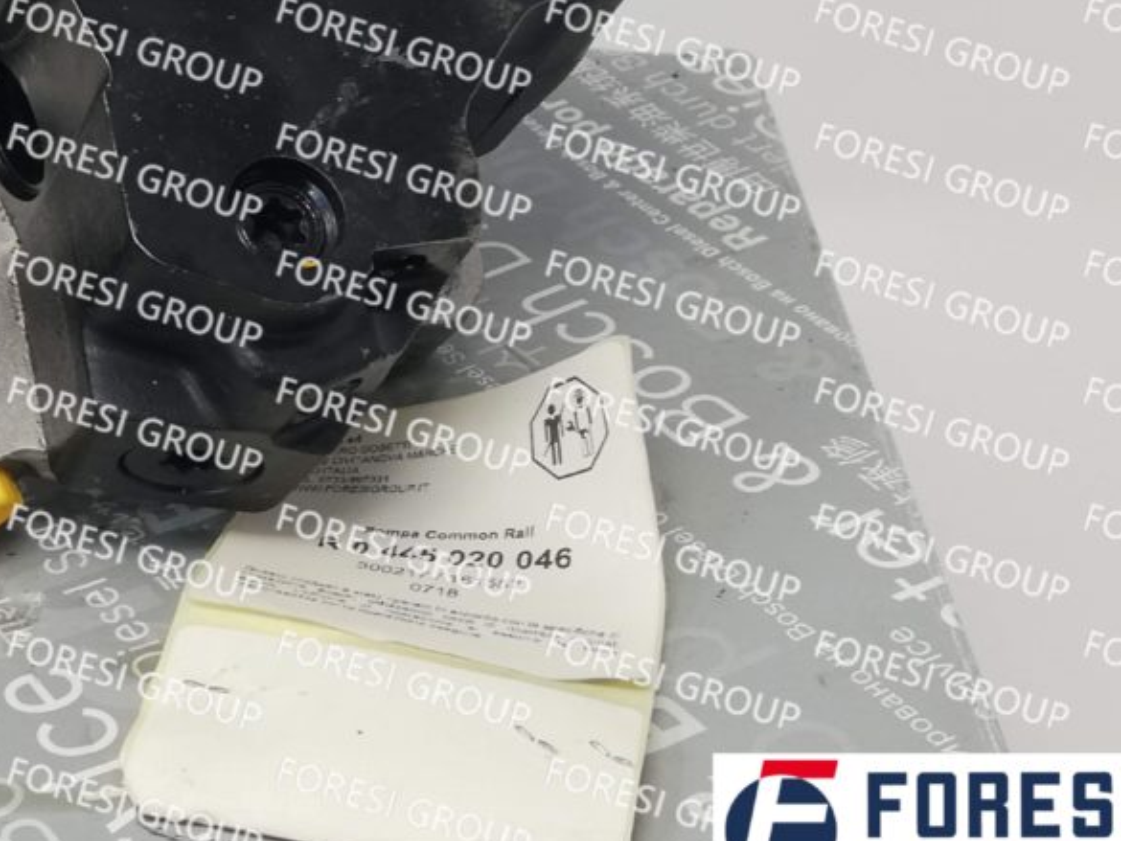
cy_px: 209
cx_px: 174
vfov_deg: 19.0
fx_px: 2494
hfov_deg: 24.8
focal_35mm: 77
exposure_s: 1/100
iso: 64
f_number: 2.2
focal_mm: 3.81
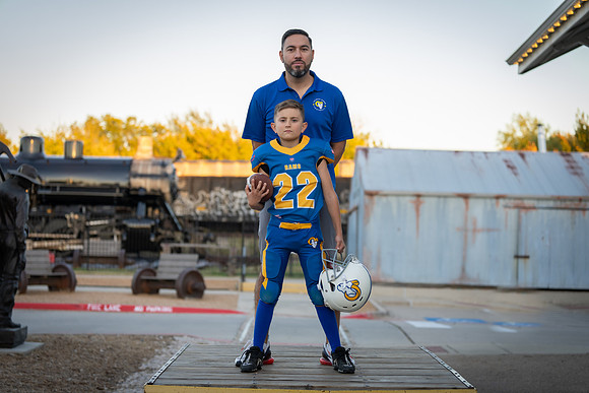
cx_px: 294
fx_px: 1145
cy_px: 196
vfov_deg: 19.5
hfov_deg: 28.8
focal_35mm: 70
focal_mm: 70
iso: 320
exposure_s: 1/320
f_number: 2.8
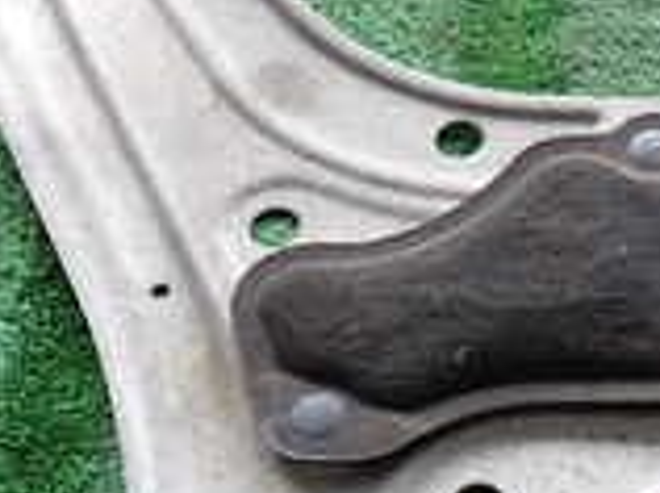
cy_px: 489
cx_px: 911
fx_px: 1809
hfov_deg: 18.8
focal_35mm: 95
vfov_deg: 15.3
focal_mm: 4.5
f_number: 2
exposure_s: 1/100
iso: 100
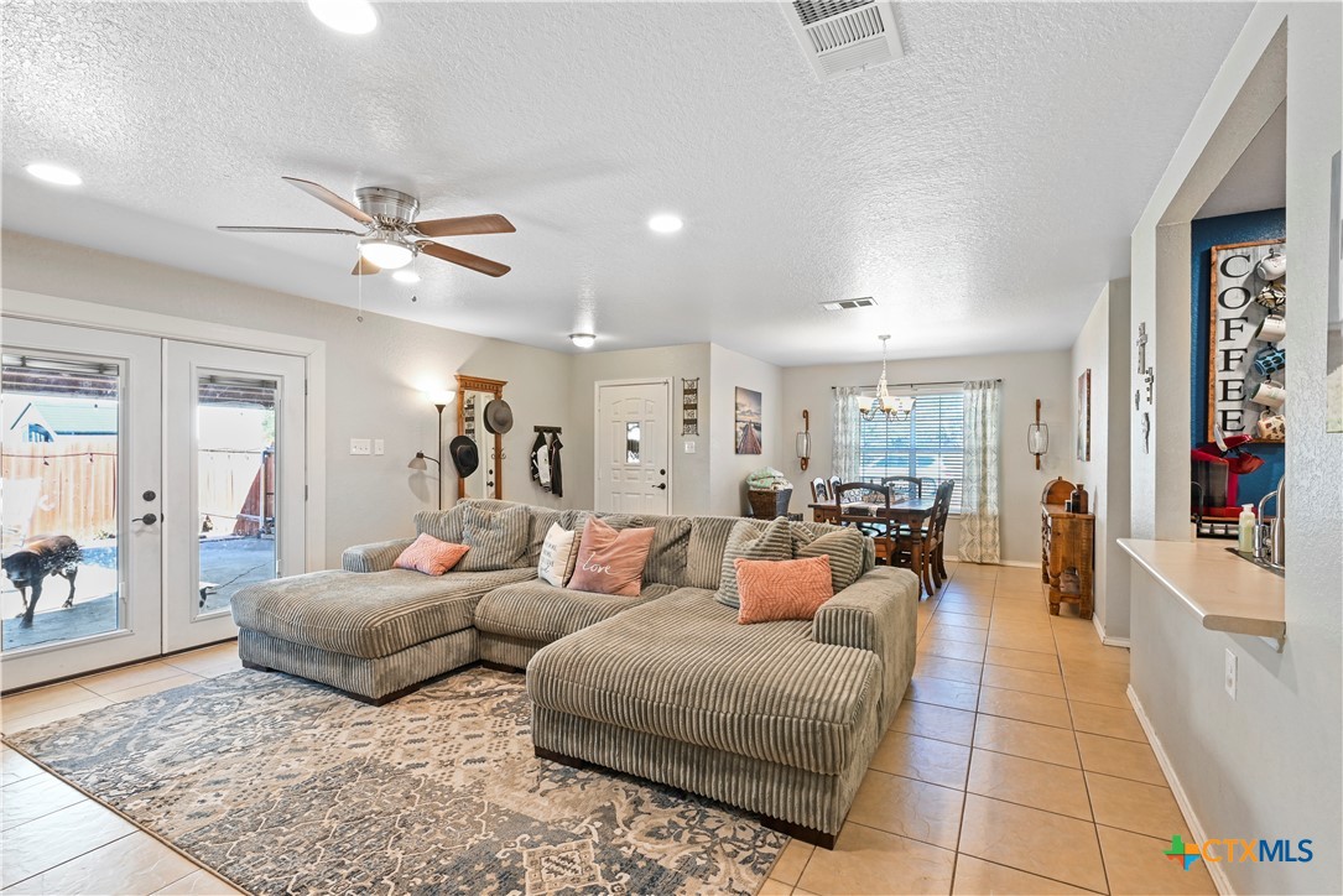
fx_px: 616
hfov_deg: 95.0
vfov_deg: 72.1
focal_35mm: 16
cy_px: 448
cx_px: 672
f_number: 11
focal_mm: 16.5
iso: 200
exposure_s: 1.3
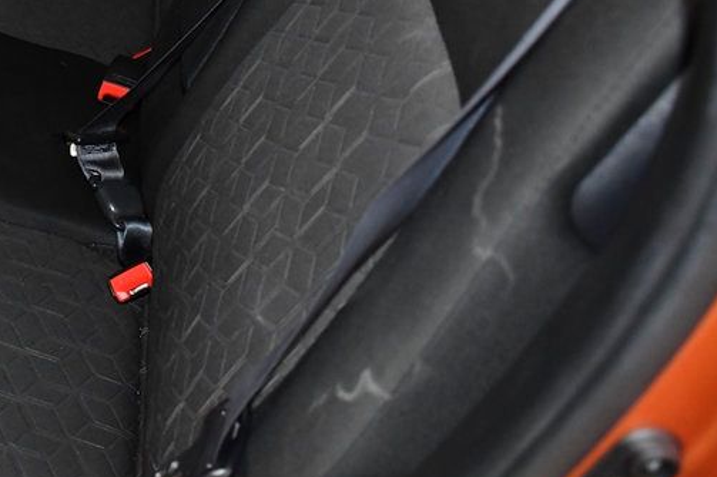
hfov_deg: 33.1
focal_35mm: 55
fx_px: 1095
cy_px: 72
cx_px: -10
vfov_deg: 24.1
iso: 2500
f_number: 3.5
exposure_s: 1/250
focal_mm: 18
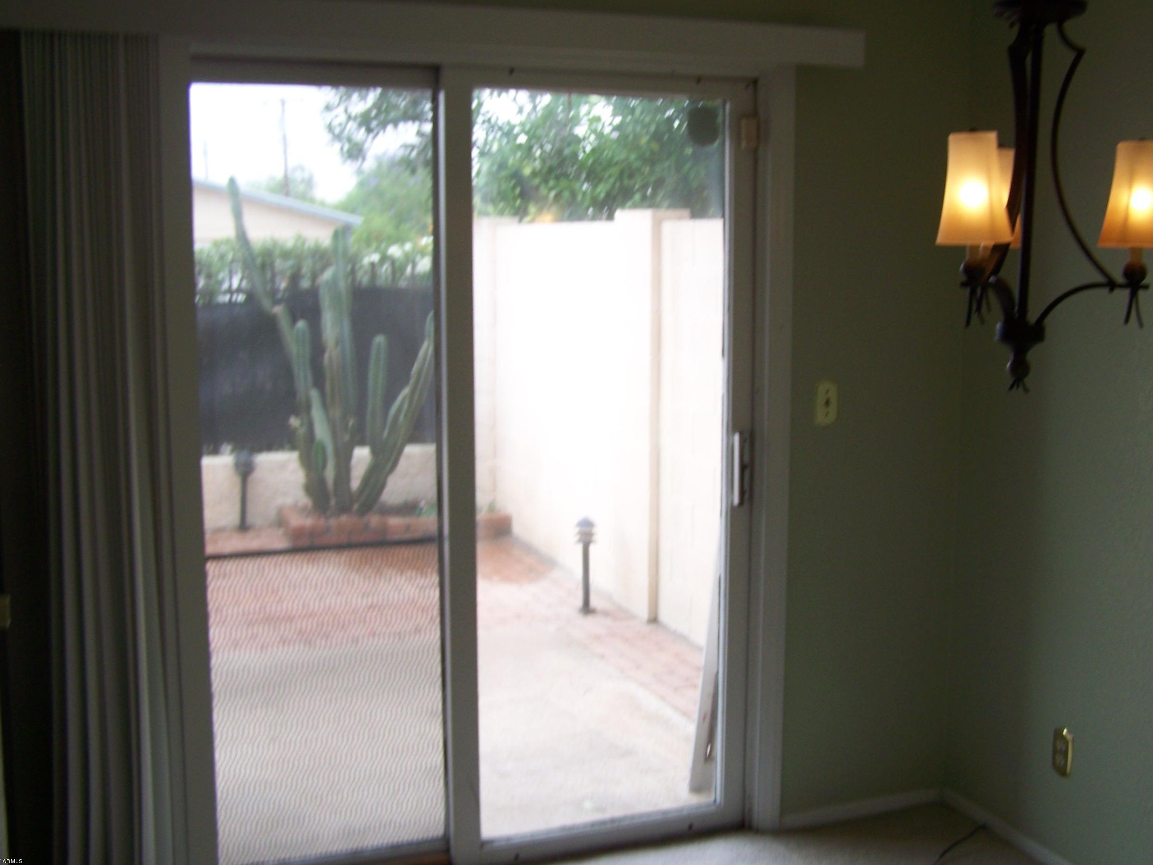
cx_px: 607
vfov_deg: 35.1
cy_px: 424
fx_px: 1366
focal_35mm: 41
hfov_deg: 45.8
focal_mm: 6.3
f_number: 2.8
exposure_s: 1/125
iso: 64
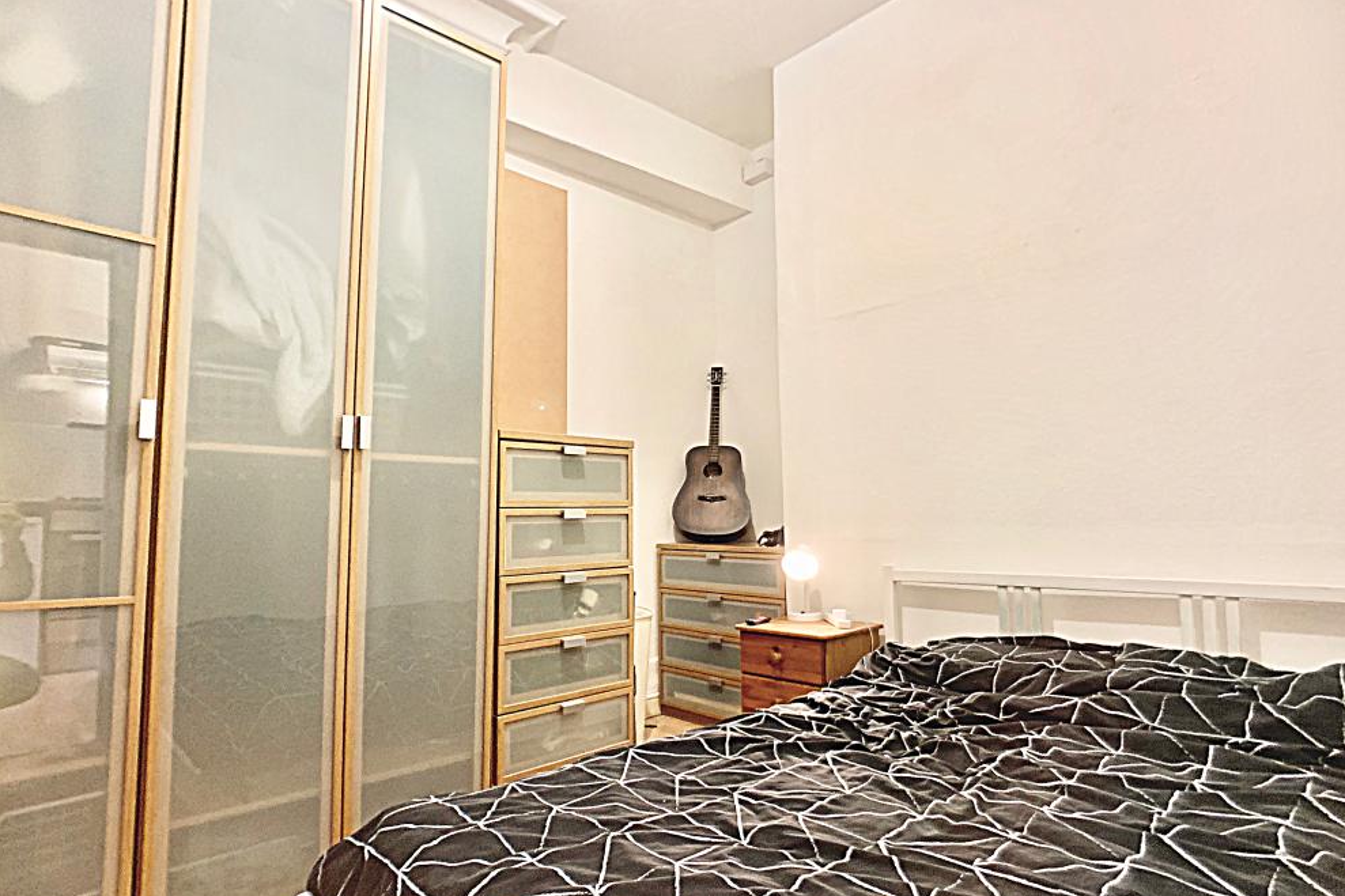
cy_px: 498
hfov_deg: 65.5
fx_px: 1046
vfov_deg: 46.3
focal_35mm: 28
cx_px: 672
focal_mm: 4.25
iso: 320
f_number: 1.8
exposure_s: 1/25
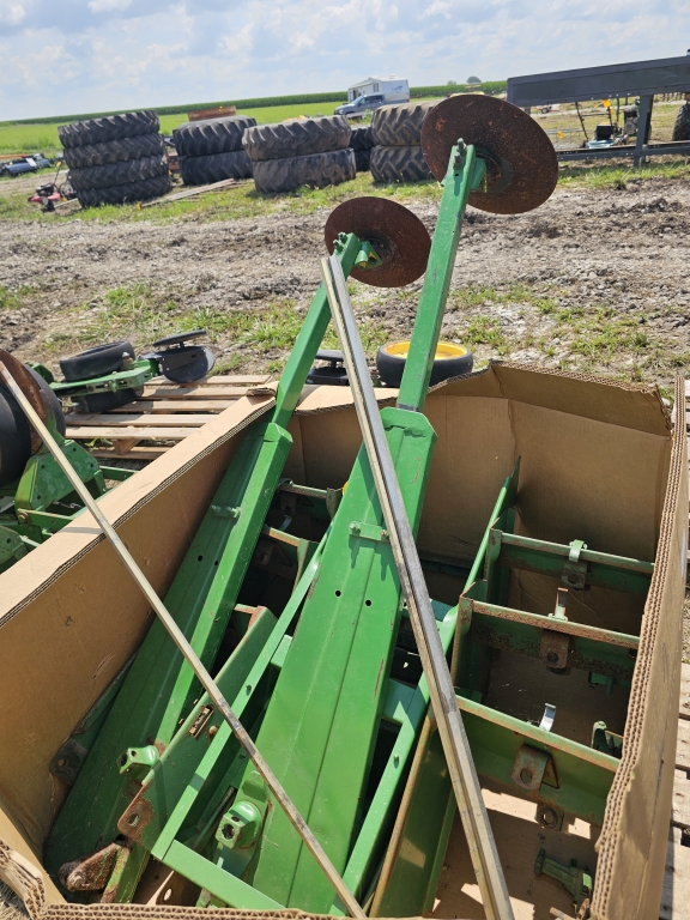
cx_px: 345
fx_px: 611
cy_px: 460
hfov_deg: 58.9
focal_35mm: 23
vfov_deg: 73.9
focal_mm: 6.3
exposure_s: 1/740
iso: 10
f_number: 1.7
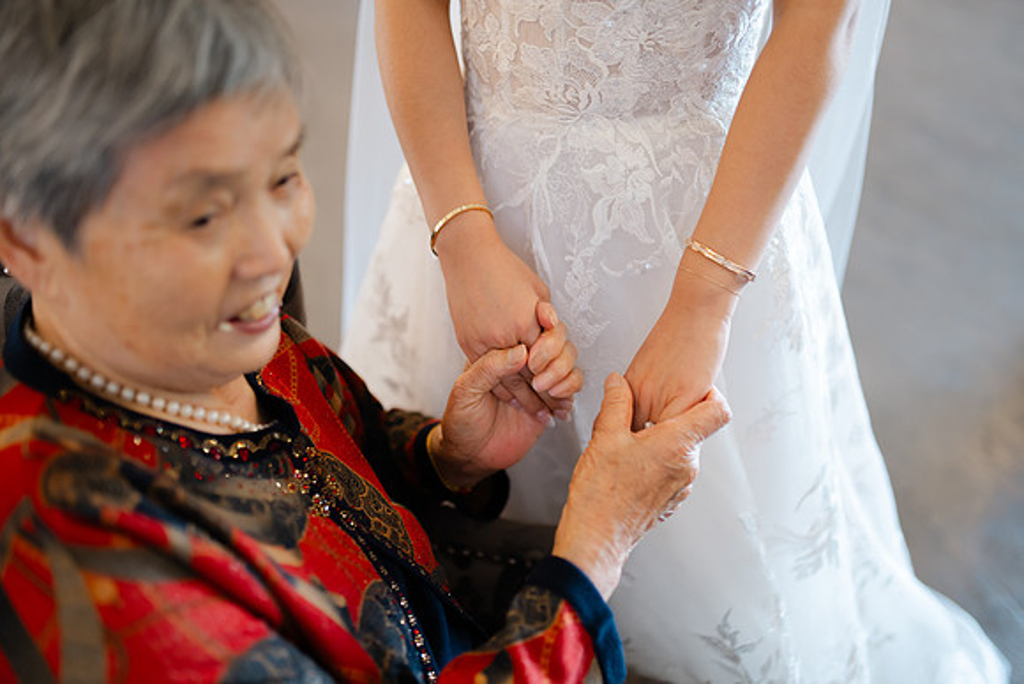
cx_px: 512
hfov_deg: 54.4
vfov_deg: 37.9
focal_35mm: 35
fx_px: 996
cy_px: 342
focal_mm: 35
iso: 720
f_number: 1.4
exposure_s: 1/160
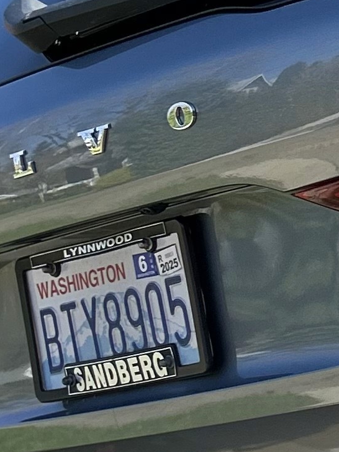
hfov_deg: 9.4
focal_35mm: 144
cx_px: 767
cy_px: 192
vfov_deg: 13.7
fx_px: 1880
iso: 50
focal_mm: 5.7
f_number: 1.5
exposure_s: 1/1901
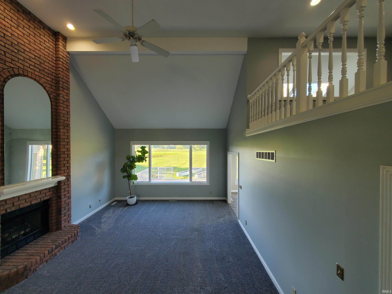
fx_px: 147
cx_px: 196
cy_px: 147
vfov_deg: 89.9
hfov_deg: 106.2
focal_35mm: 13
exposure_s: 1/60
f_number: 2.2
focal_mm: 1.8
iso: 125
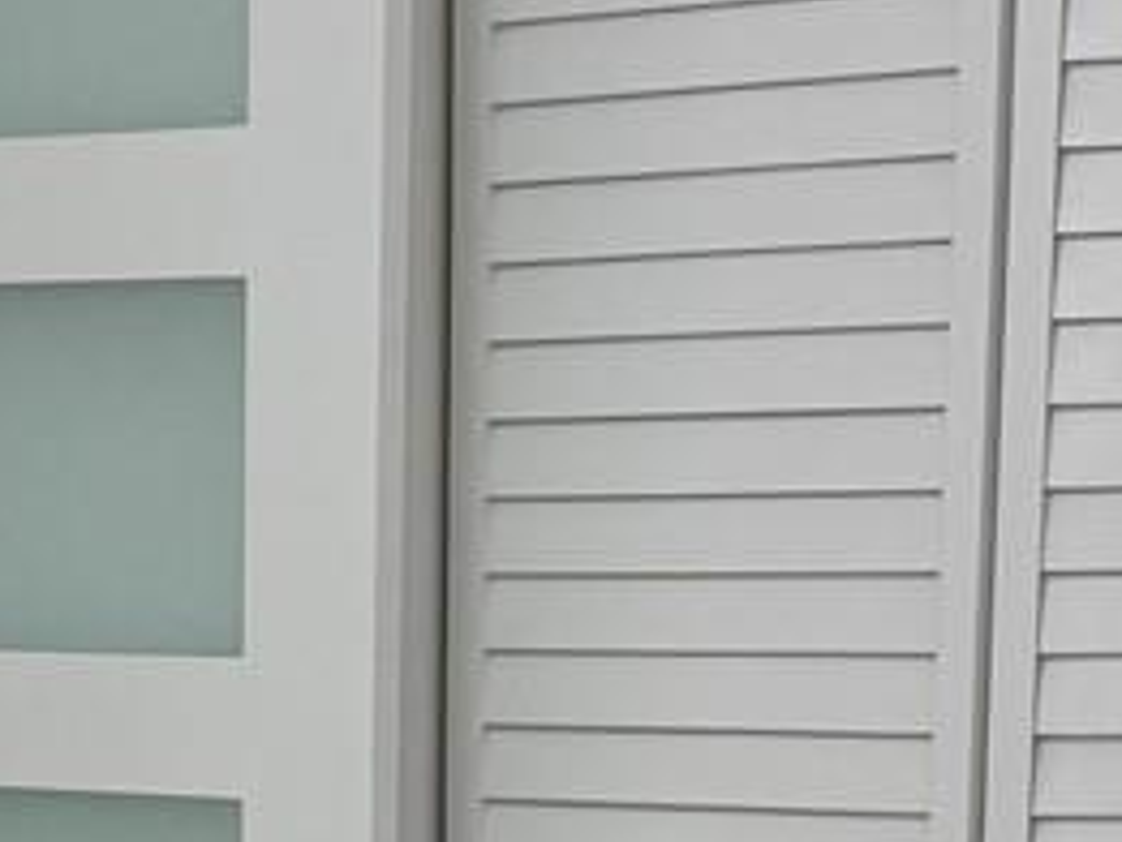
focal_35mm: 147
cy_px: 1607
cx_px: 159
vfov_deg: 9.5
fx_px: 4767
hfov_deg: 13.3
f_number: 1.78
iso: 125
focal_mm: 6.76
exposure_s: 1/120
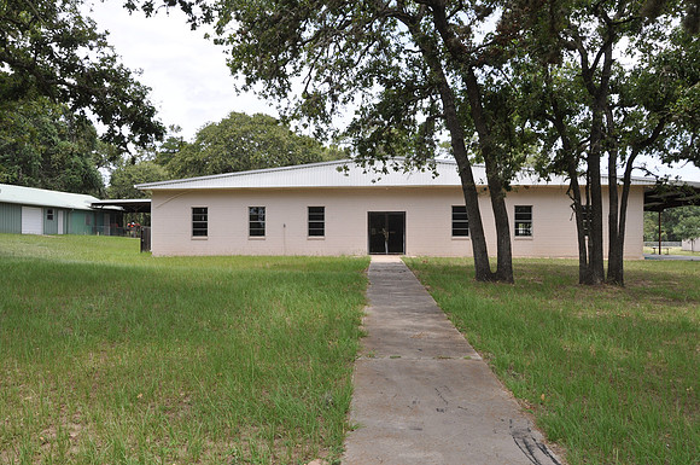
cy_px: 232
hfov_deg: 59.6
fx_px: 612
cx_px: 350
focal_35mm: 32
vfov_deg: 41.6
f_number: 10
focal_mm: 21
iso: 200
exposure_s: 1/100
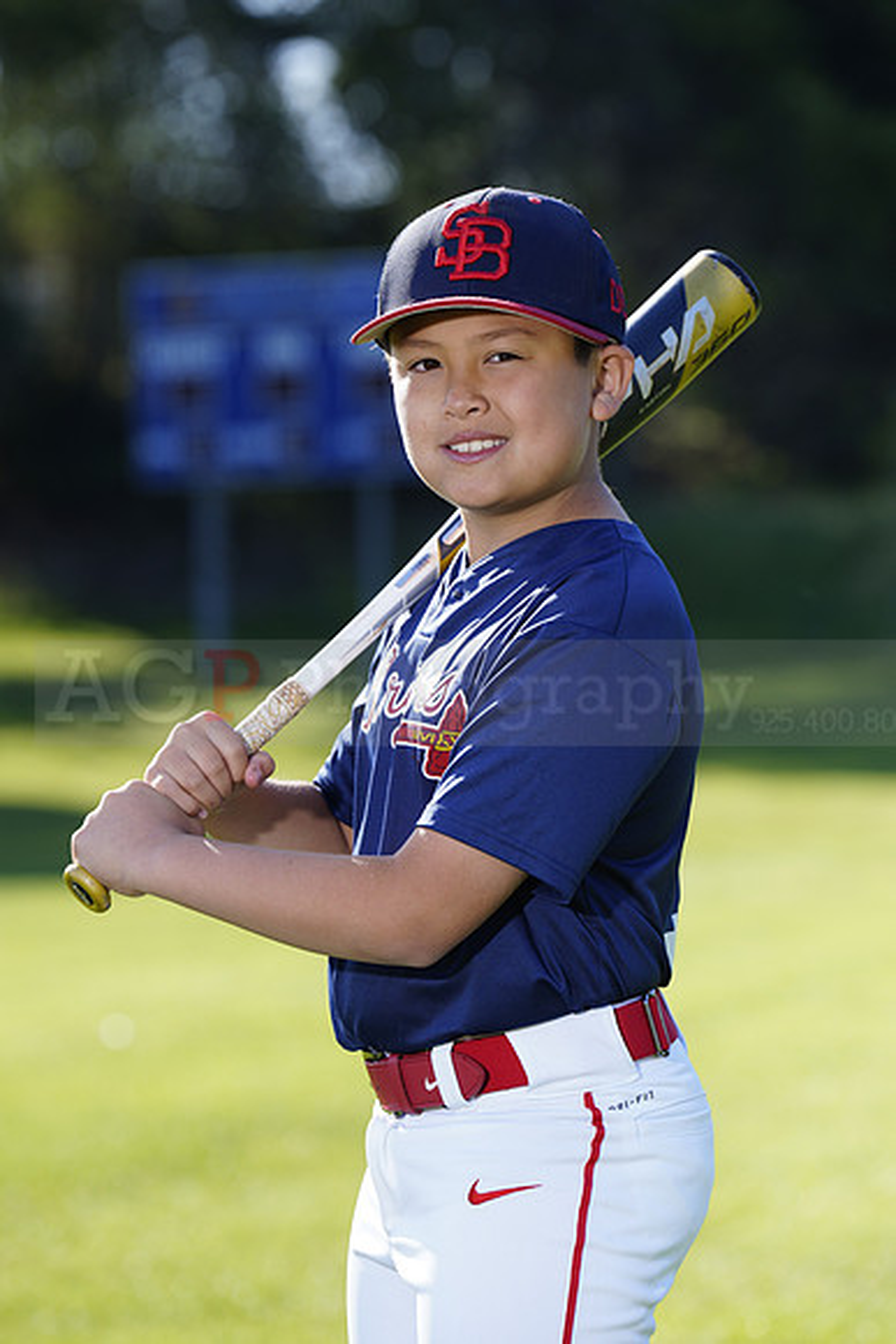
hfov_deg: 8.4
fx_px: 6119
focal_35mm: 164
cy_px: 672
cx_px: 448
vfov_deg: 12.5
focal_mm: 164
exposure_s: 1/250
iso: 100
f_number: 5
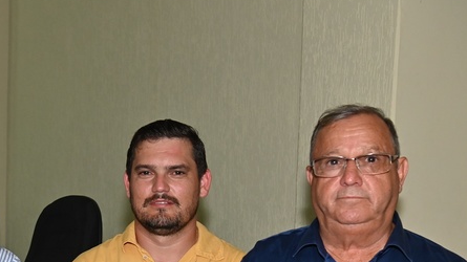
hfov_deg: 28.6
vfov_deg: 16.3
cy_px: 281
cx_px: 77
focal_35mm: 72
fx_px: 891
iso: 1250
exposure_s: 1/200
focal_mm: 34
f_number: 4.5
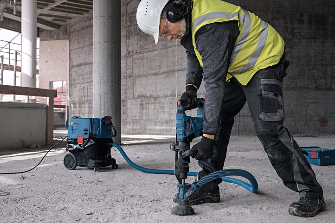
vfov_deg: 32.6
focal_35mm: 41
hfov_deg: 47.4
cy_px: 102
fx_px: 381
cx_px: 171
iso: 400
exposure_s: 1/200
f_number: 7.1
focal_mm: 37
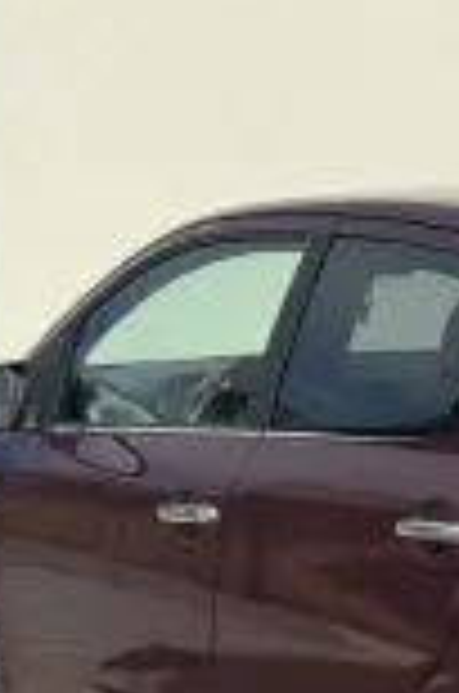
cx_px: 616
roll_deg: -0.2
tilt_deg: -10.1
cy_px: 621
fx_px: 2497
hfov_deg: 10.3
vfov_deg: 15.6
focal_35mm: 130
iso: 100
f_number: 1.78
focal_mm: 6.76
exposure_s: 1/4329
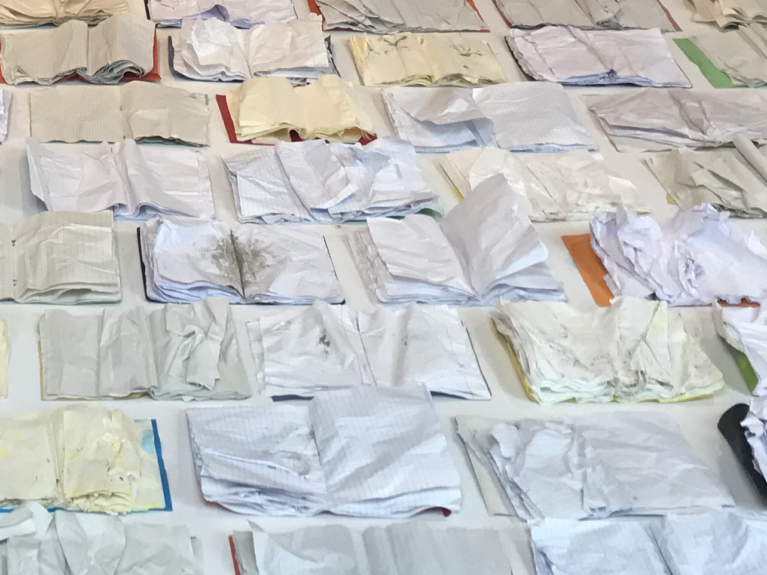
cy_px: -32
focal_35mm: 88
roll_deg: -0.8
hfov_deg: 21.3
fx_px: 1950
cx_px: -53
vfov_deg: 16.4
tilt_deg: -9.1
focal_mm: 3.99
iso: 40
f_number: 1.8
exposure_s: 1/100
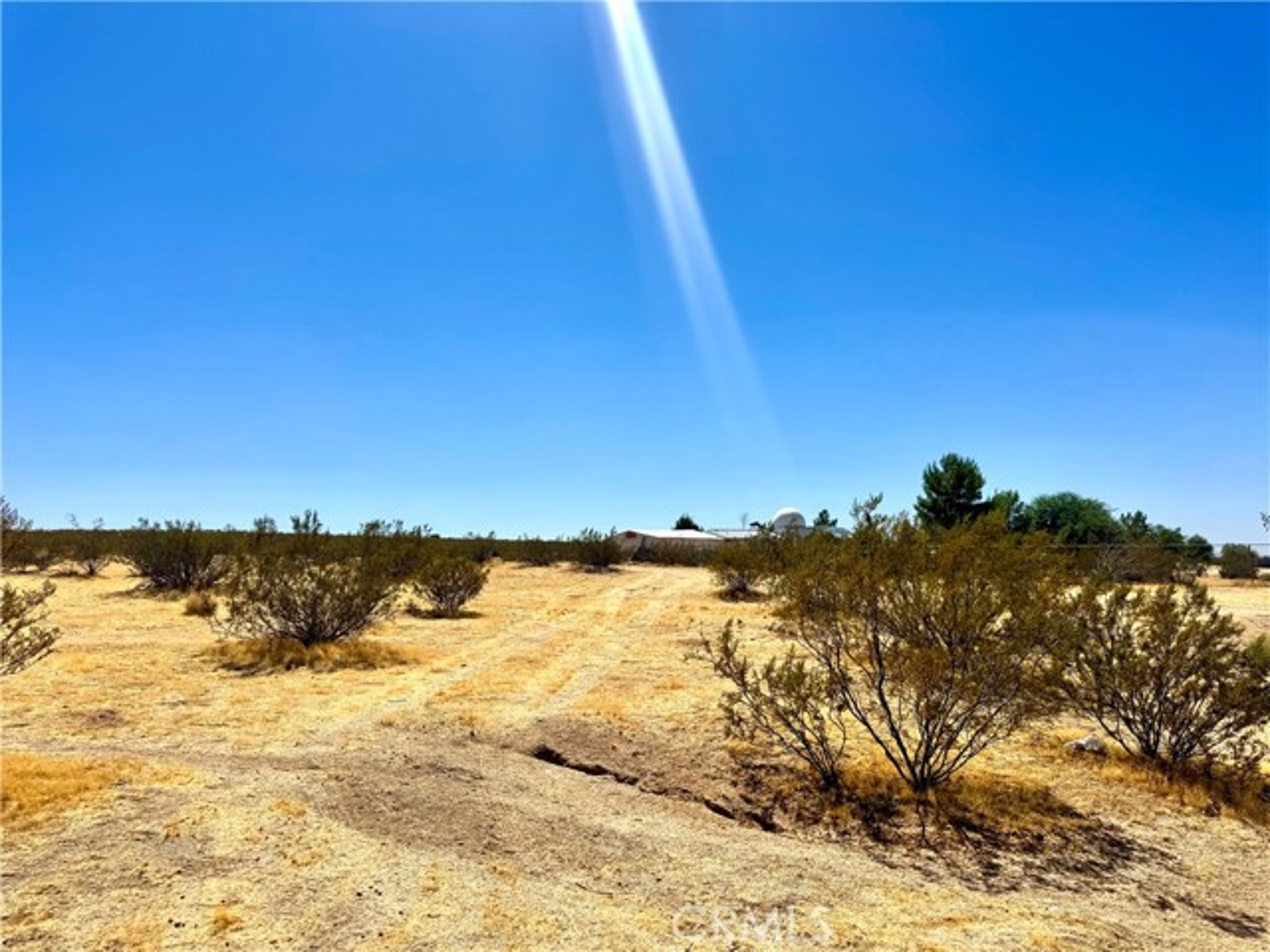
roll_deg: -0.7
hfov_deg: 71.6
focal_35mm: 24
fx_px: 881
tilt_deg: +4.5
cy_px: 476
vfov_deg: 56.8
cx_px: 635
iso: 80
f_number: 1.78
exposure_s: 1/12346
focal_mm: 6.76
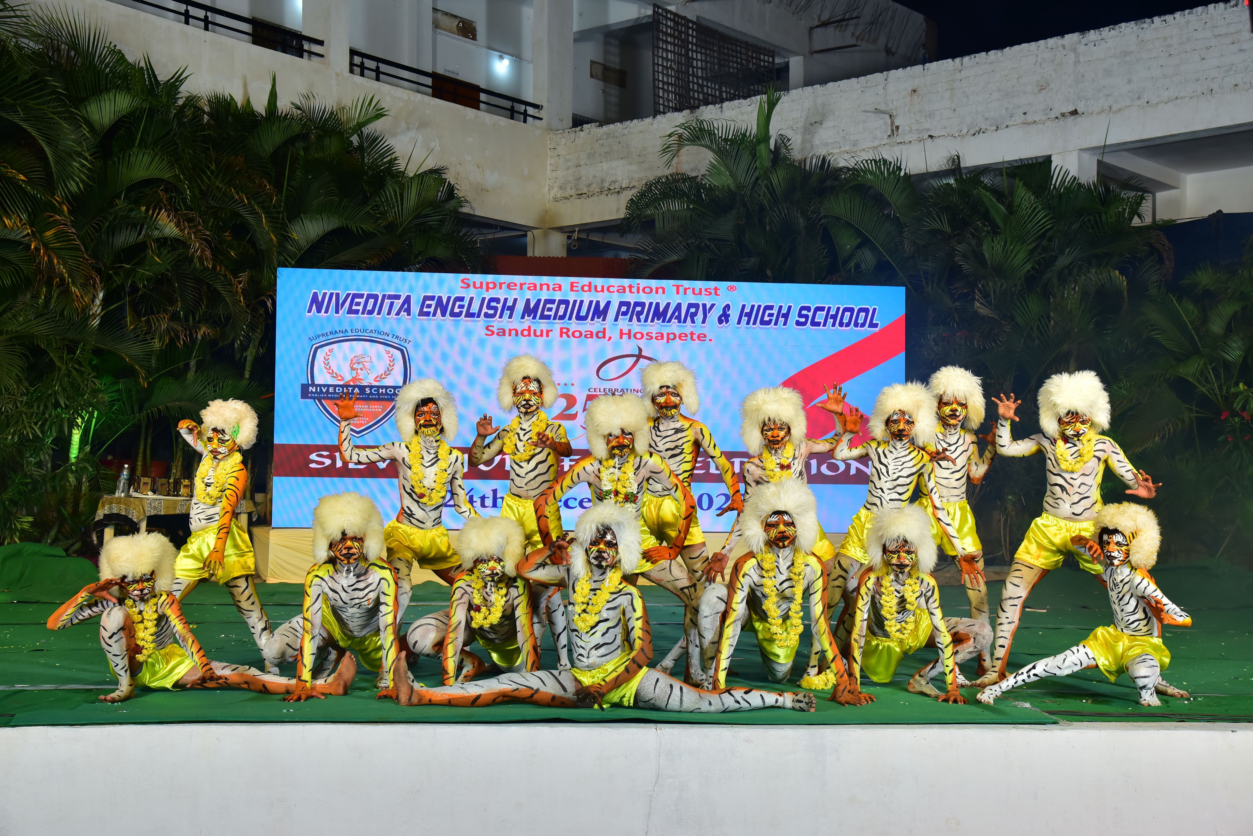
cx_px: 626
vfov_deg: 28.1
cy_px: 418
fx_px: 1671
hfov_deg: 41.1
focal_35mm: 48
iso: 500
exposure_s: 1/160
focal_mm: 48
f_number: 8
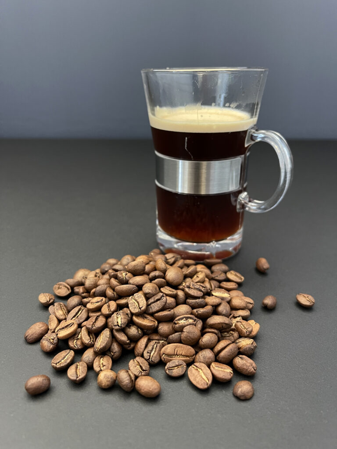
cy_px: 224
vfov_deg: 67.3
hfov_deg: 53.1
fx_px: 337
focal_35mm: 26
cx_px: 168
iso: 400
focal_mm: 5.1
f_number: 1.6
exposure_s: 1/33
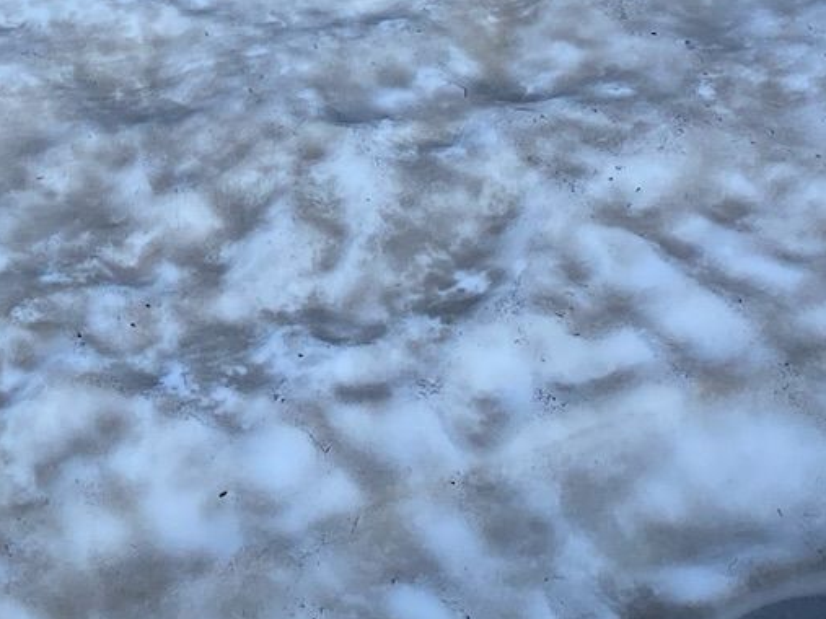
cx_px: -83
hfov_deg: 18.0
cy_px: -459
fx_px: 2505
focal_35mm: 105
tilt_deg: -14.1
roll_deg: +2.8
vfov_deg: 12.9
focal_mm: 4.25
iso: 32
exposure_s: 1/1727
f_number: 1.8
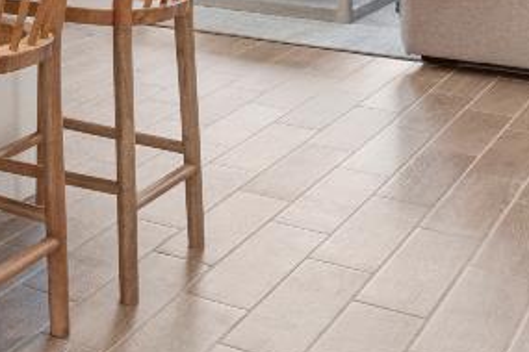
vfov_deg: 15.3
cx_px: -264
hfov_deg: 21.5
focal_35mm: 79
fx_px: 1161
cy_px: -252
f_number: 9
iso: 250
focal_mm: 10
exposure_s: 1/8
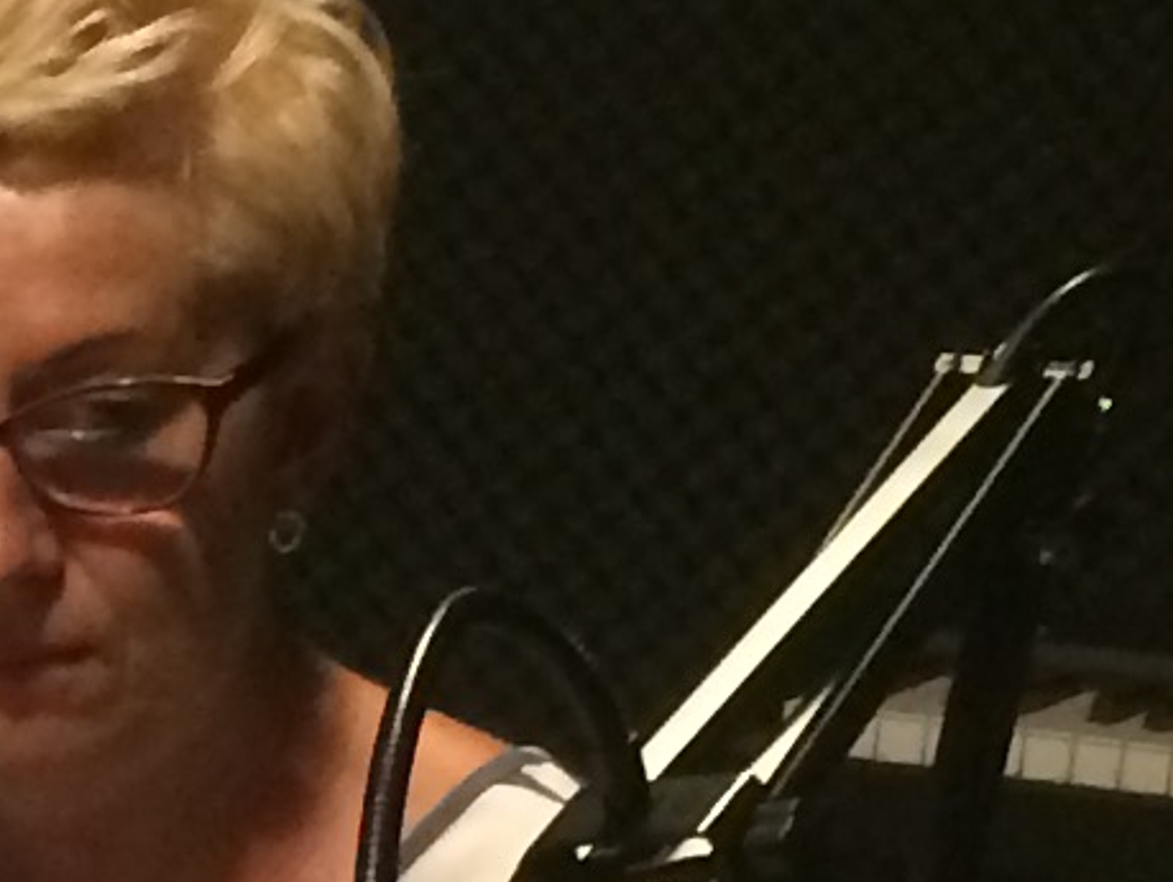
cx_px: -1055
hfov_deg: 9.1
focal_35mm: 206
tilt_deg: -22.3
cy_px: 1853
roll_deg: -1.0
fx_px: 6986
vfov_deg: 6.9
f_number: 2.2
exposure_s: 1/33
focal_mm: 4.15
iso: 320
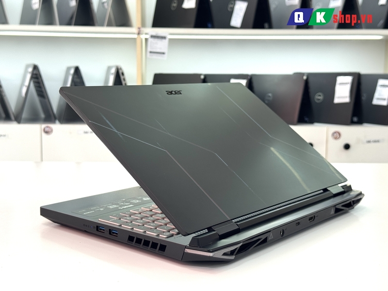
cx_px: 194
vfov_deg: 30.3
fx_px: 538
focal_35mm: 48
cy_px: 146
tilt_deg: -8.4
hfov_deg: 39.7
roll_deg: +0.2
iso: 80
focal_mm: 6.76
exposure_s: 1/137
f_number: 1.78
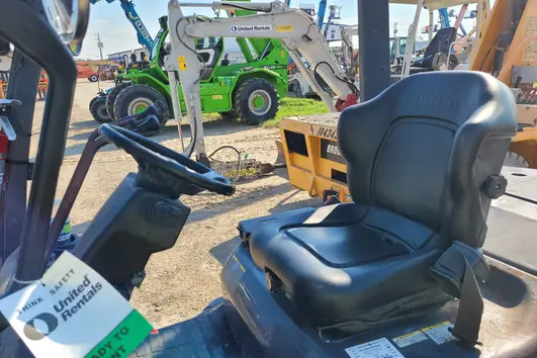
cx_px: 271
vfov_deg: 46.2
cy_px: 207
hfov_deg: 65.5
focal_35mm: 28
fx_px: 418
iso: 40
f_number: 1.8
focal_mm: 5.4
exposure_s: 1/1090
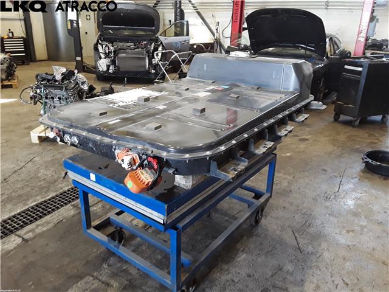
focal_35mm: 28
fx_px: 315
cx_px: 194
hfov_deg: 63.4
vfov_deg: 49.7
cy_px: 146
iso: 160
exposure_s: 1/50
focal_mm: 2.91
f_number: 1.9
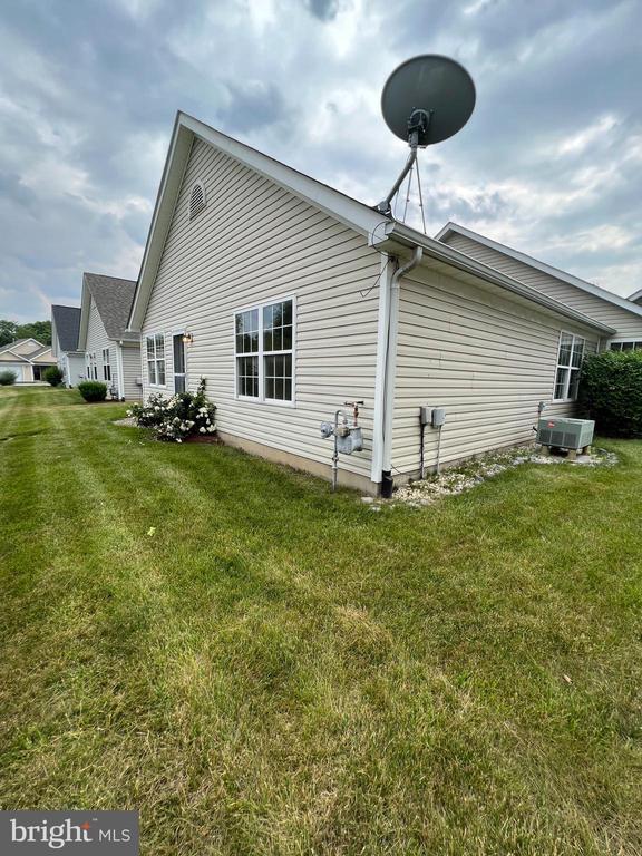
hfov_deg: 89.9
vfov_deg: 106.2
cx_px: 321
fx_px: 321
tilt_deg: -6.4
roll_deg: -0.8
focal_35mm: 13
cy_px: 428
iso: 32
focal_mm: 1.57
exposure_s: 1/579
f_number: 1.8
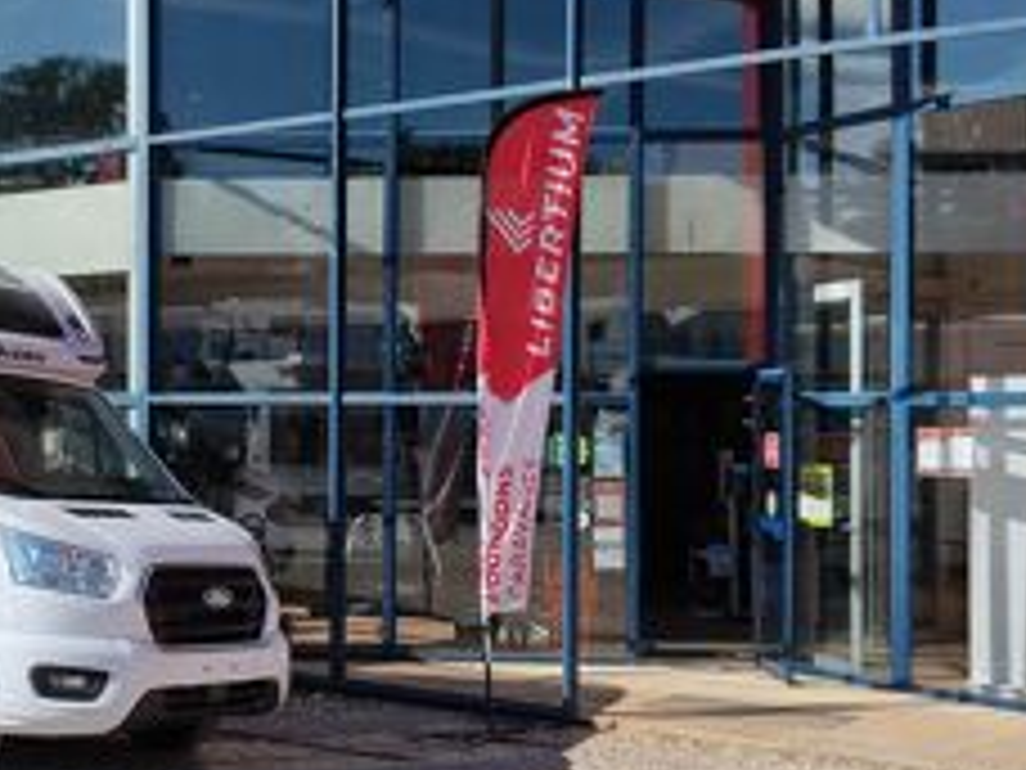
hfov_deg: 30.9
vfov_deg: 24.0
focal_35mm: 61
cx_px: 202
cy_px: 419
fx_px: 1808
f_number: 1.8
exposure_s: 1/2605
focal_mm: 3.96
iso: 50
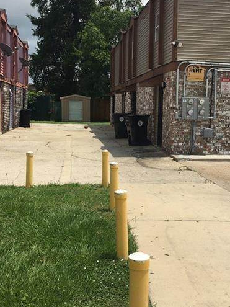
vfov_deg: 42.0
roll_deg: -2.7
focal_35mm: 45
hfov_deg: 32.1
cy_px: 132
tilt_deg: -5.0
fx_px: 399
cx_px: 134
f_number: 2.2
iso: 25
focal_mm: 4.15
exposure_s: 1/2747
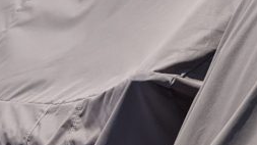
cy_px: -44
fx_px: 811
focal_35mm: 119
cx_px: 368
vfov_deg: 10.0
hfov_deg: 16.6
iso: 80
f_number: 1.8
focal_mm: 4.44
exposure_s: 1/4695
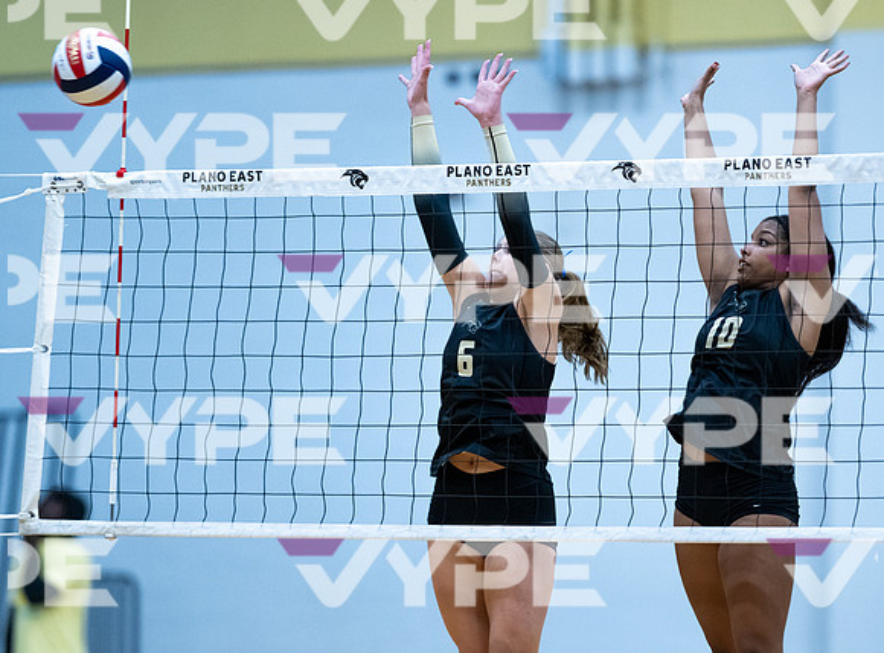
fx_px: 6777
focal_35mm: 267
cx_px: 495
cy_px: 407
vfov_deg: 5.5
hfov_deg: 7.5
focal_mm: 200
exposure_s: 1/1600
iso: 3200
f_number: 2
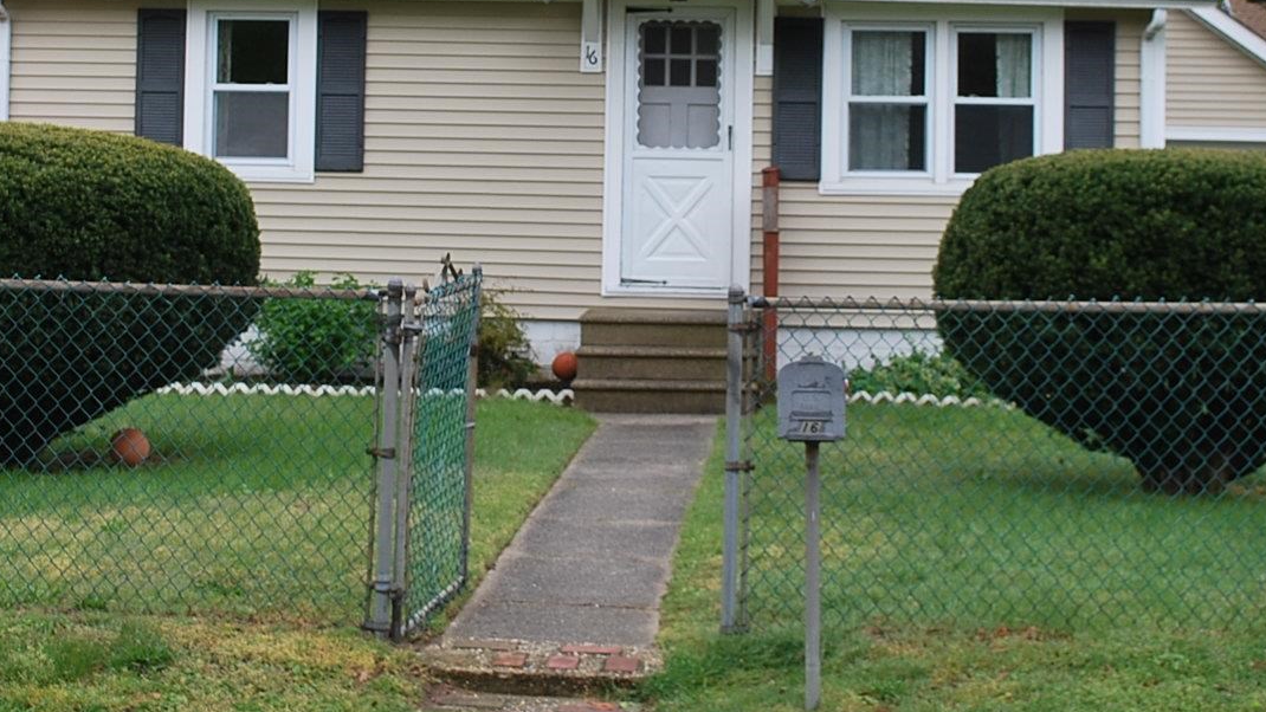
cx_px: 606
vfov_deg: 16.1
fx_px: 2484
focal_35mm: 74
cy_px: 88
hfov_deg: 28.6
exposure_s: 1/160
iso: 100
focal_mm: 26
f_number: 6.3
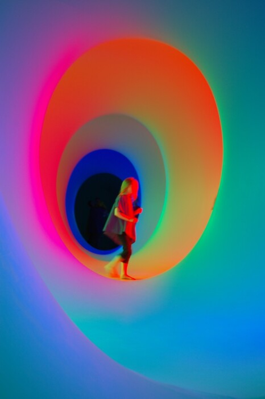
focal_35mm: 52
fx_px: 580
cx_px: 132
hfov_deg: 25.7
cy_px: 200
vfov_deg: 37.9
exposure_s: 1/15
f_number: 4.5
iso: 400
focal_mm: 35
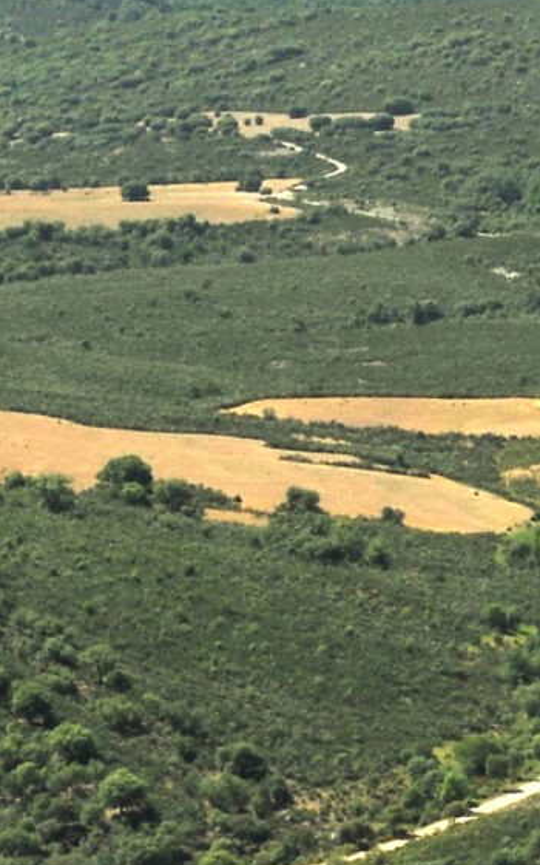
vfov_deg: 8.6
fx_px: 5753
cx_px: 73
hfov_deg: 5.4
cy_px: 653
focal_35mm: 244
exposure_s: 1/125
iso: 200
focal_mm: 35
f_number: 22
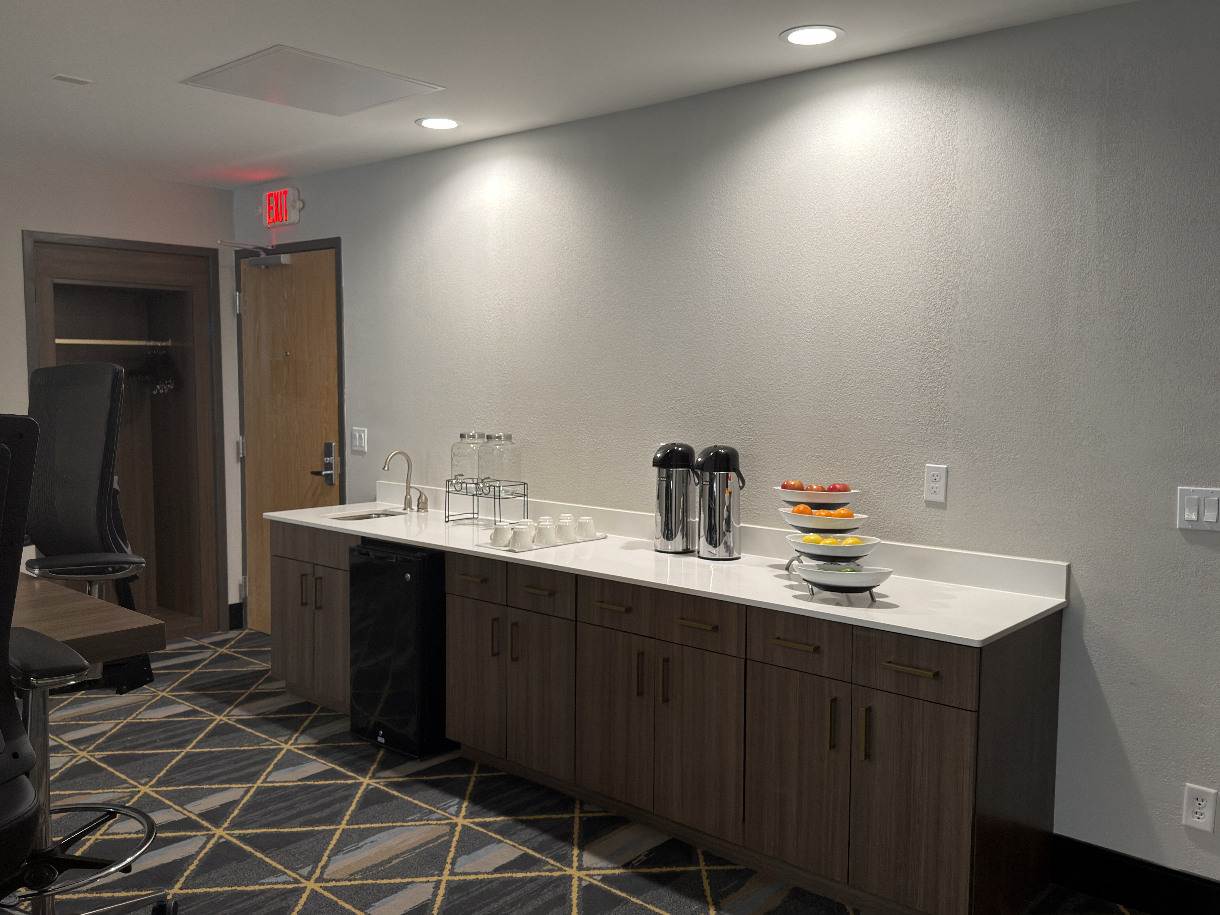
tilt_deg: -4.8
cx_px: 610
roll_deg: -0.3
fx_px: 1022
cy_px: 458
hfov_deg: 61.7
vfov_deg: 48.2
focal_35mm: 29
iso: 160
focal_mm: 6.76
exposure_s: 1/60
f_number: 1.78
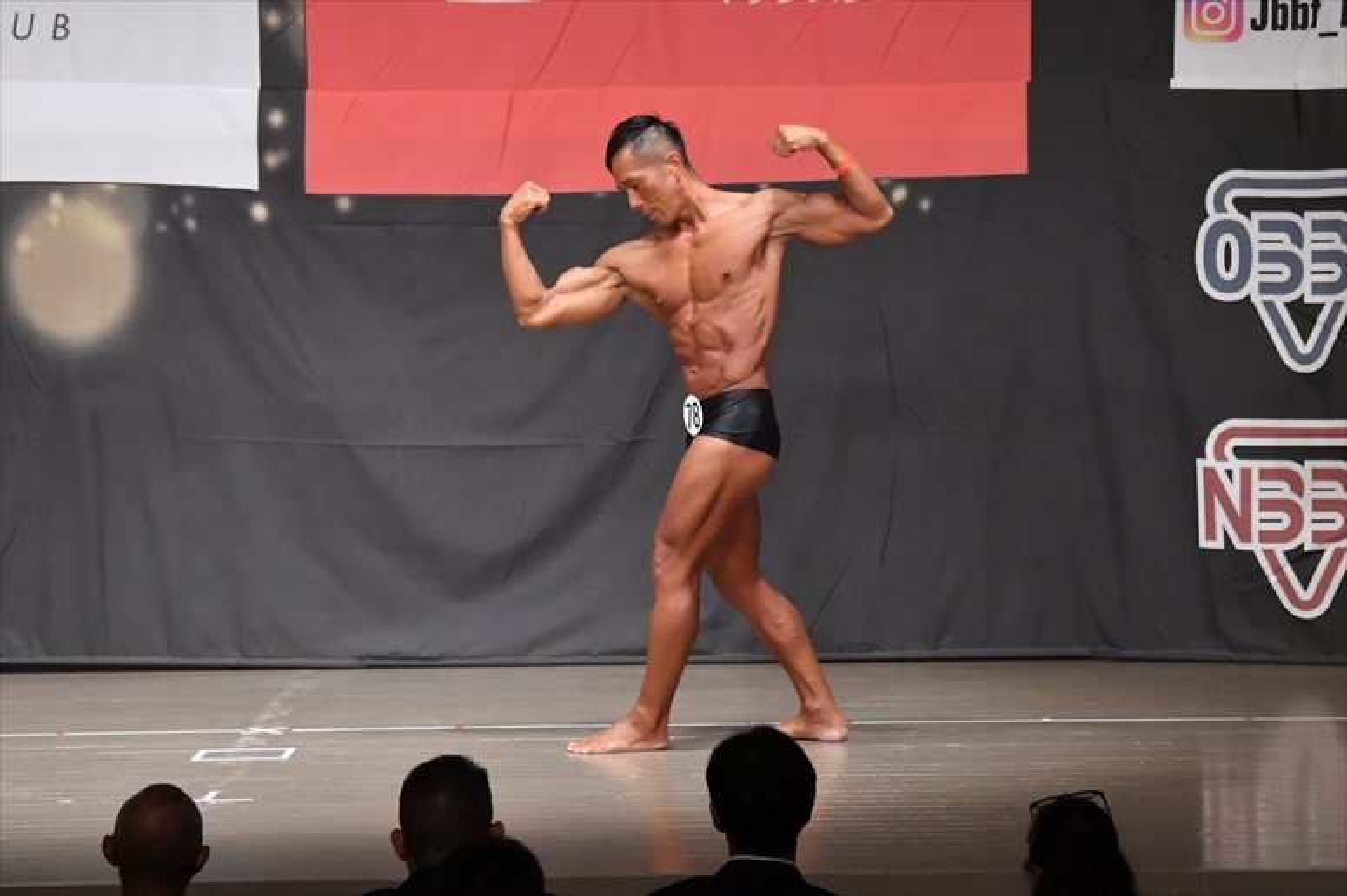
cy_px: 448
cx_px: 674
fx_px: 6994
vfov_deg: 7.3
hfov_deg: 11.0
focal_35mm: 187
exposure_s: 1/400
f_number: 5.6
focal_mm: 125
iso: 8000
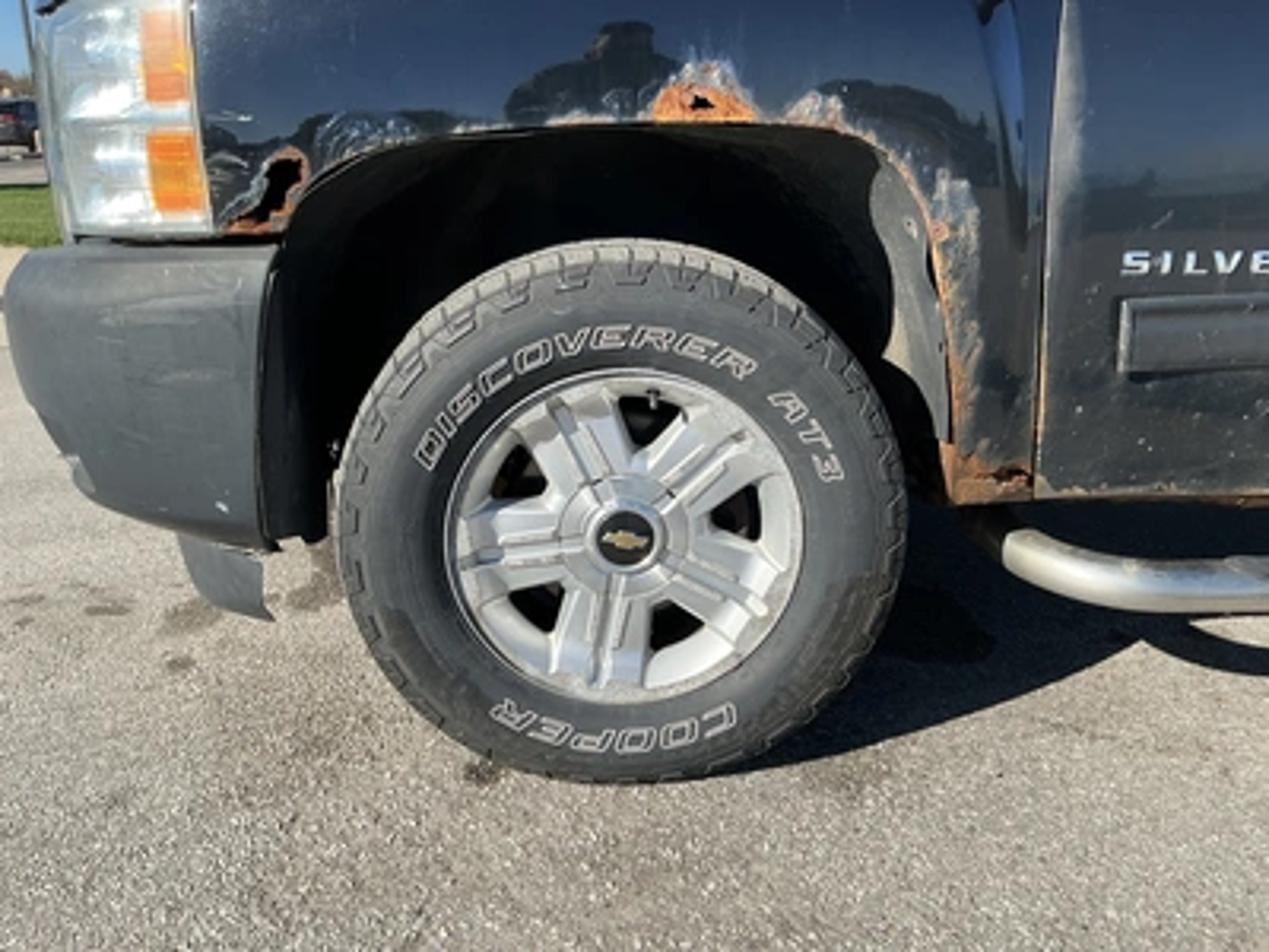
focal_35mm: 28
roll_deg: +2.6
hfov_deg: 63.4
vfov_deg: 49.7
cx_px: 634
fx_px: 1026
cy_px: 476
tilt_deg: -15.0
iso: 25
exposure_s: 1/978
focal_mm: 3
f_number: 1.8
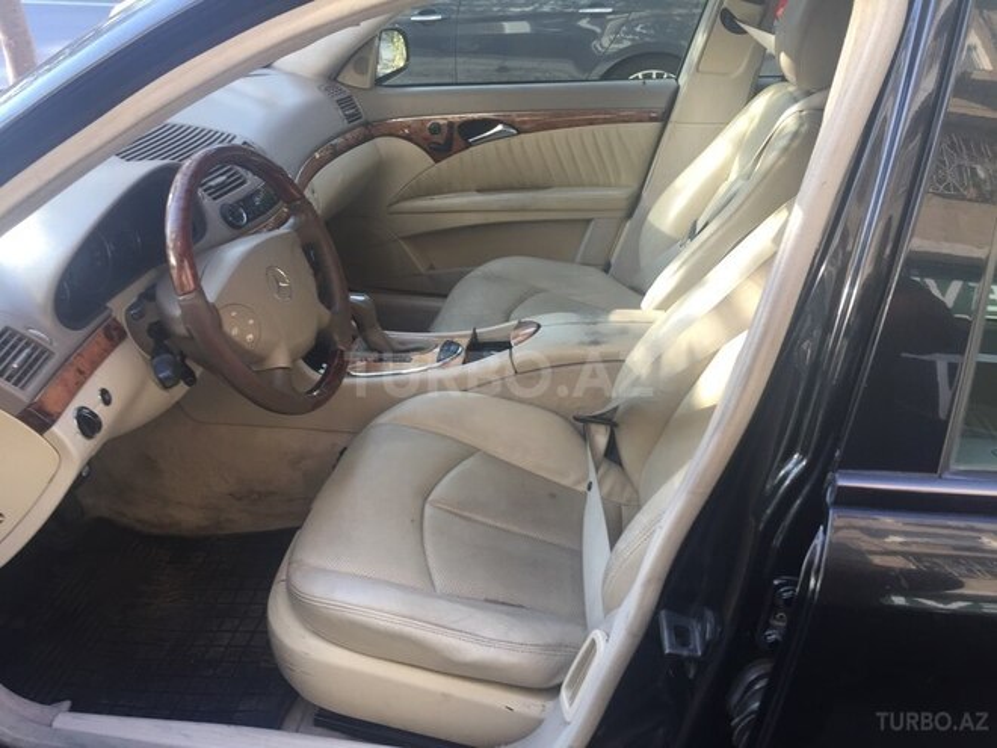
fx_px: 835
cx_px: 498
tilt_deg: -32.2
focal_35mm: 29
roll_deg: -1.0
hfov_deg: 61.7
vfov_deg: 48.2
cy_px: 374
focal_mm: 4.15
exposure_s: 1/100
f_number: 2.2
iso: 50
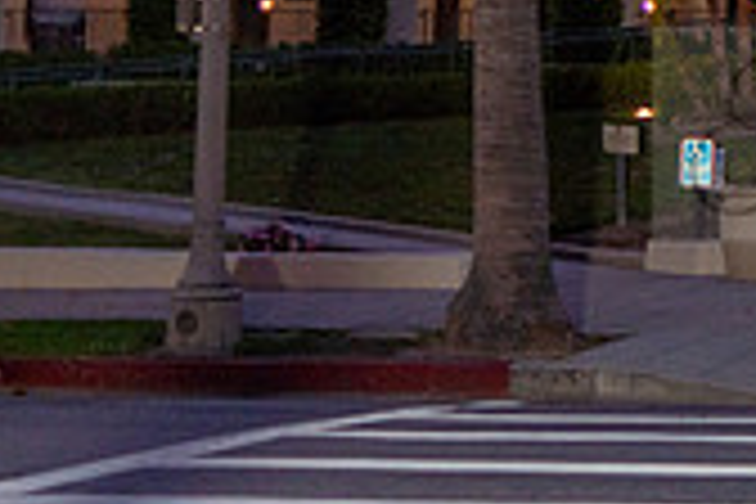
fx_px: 2205
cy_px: -37
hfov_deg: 17.5
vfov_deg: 12.8
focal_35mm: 105
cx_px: 1131
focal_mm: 24
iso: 500
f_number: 3.5
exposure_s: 1/125
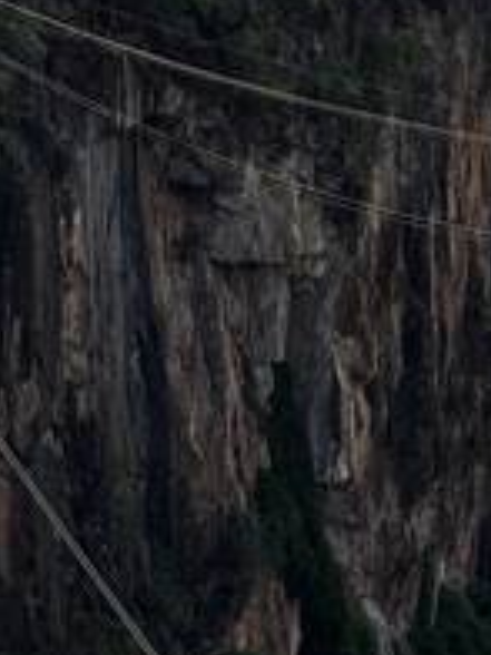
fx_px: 2969
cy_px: 384
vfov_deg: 12.6
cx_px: 795
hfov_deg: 9.1
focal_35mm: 157
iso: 64
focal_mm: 6.76
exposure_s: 1/6410
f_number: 1.78
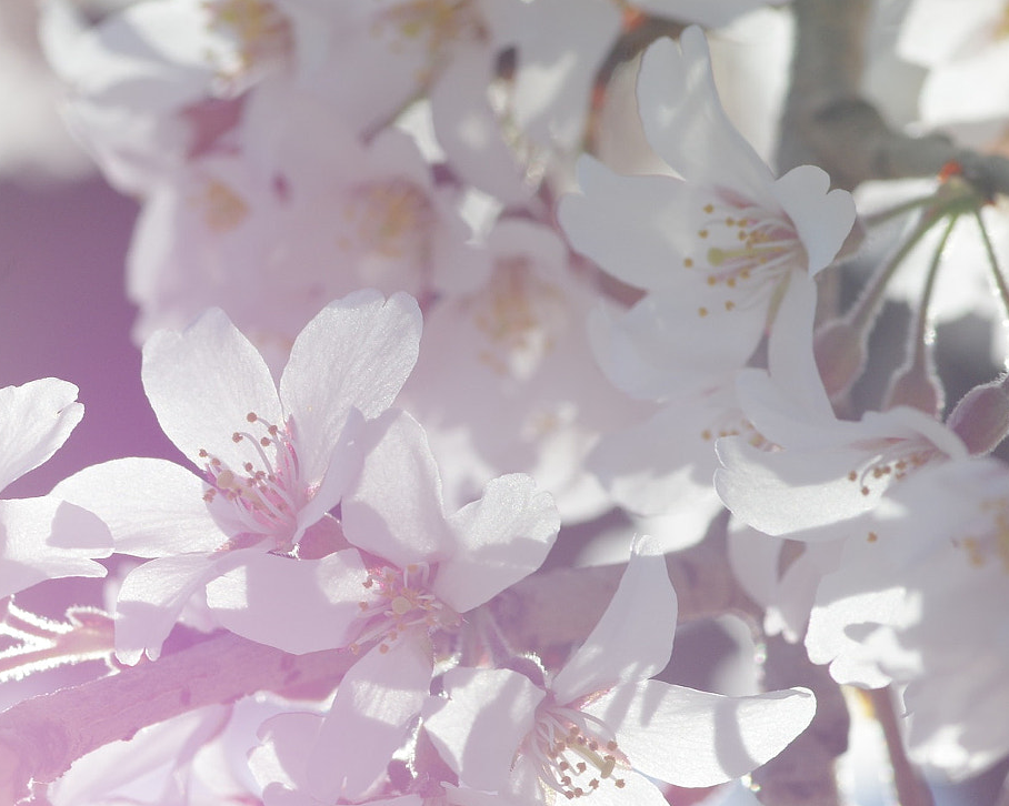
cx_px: 241
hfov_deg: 7.8
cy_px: 376
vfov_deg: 6.2
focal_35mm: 248
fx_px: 7404
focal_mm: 100
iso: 200
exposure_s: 1/250
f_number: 9
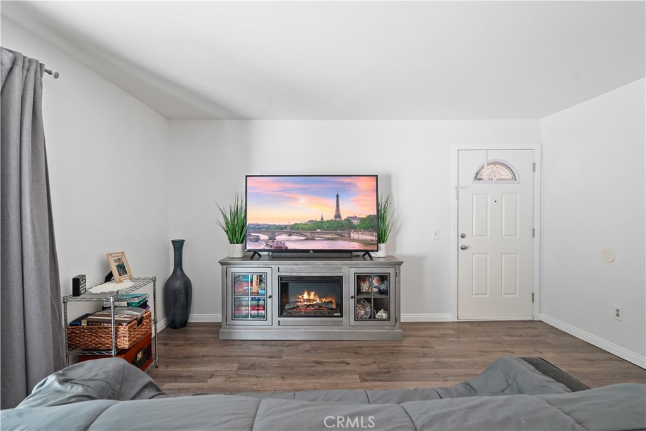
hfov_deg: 96.7
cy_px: 216
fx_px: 287
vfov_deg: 73.8
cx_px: 323
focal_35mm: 16
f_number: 7.1
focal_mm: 16
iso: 5000
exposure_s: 1/30
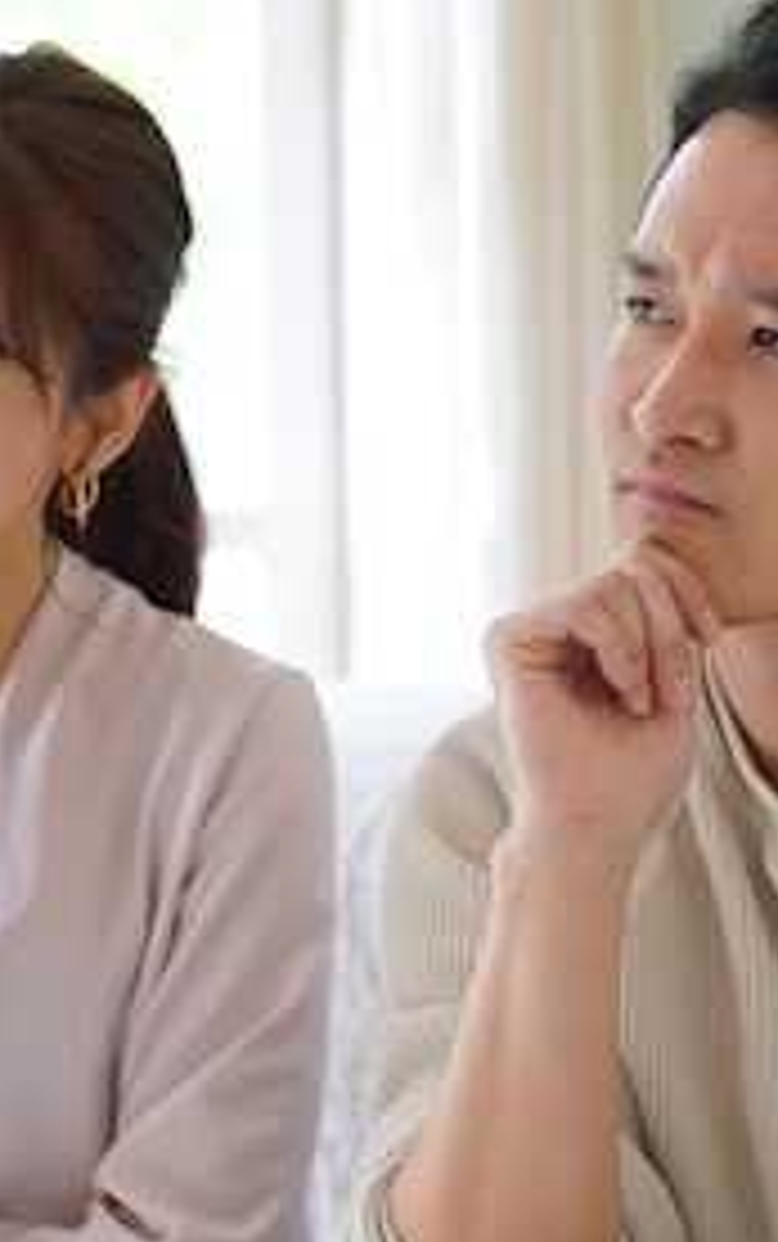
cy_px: 781
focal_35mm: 137
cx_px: 279
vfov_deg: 15.2
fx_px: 4638
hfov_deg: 9.6
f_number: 2.8
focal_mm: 58
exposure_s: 1/60
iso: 320
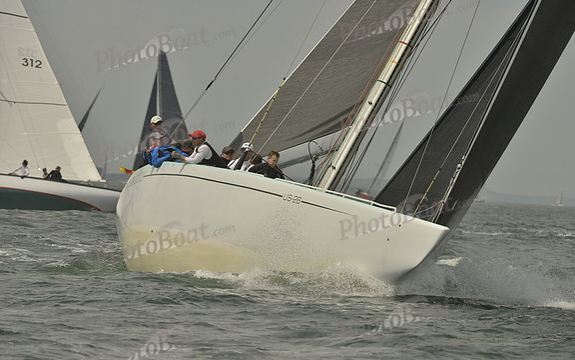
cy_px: 176
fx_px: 5626
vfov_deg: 3.7
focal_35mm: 359
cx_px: 288
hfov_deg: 5.9
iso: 280
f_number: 10
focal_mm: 350
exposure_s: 1/1250
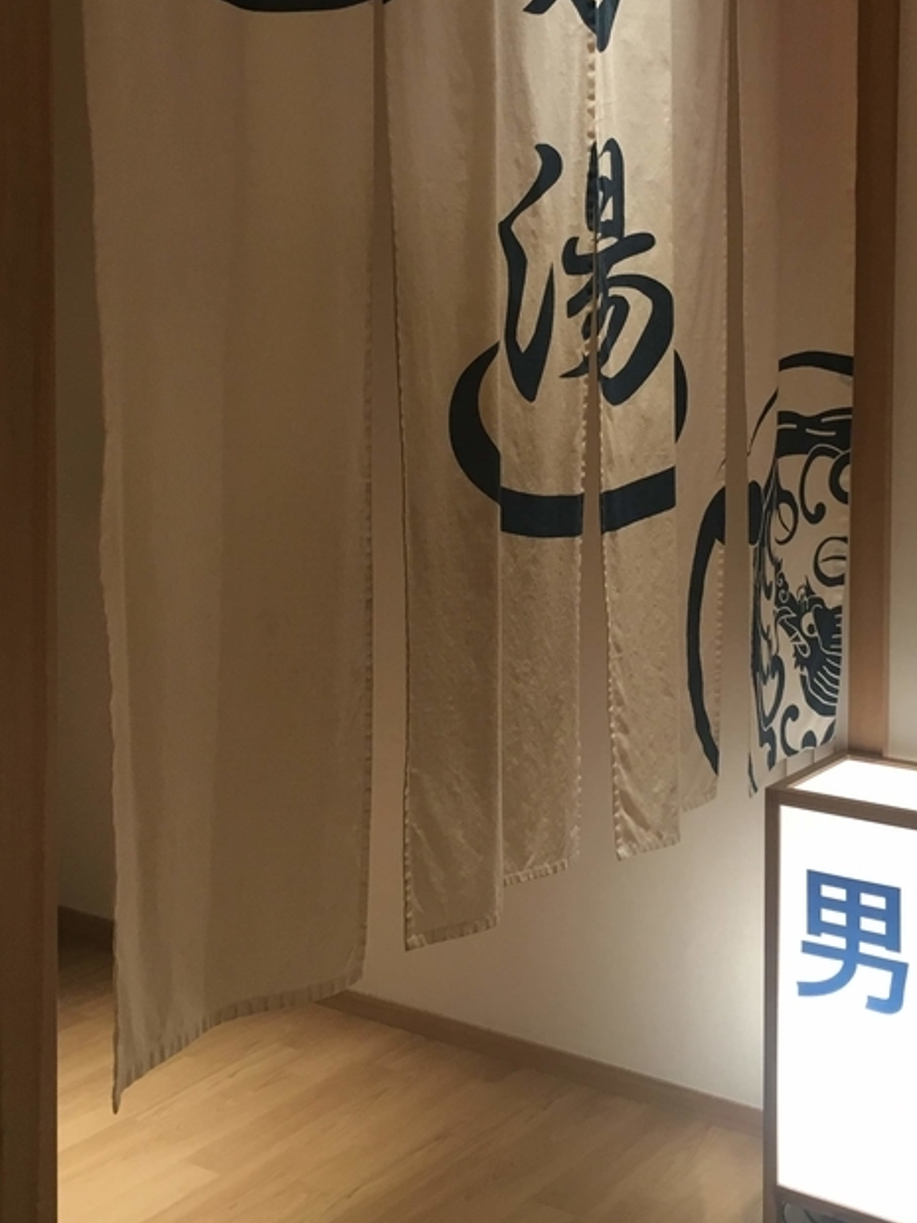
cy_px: 389
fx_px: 1696
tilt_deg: -2.2
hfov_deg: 30.2
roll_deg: -0.2
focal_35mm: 48
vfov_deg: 39.1
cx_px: 520
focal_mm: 4.15
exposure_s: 1/30
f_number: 2.2
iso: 80
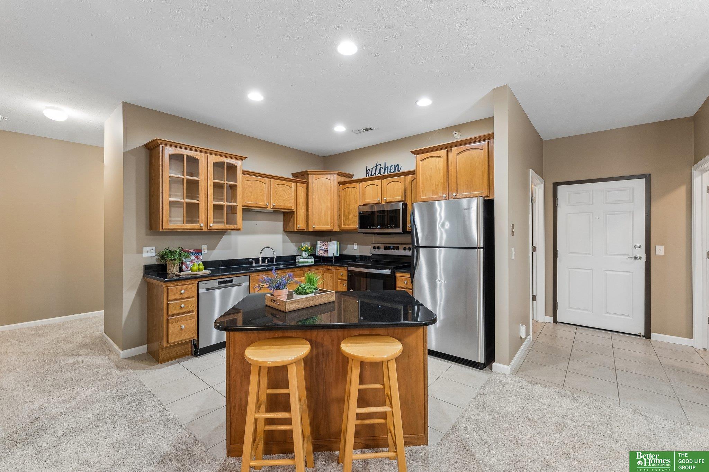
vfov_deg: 81.2
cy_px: 236
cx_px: 354
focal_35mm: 14
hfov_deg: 104.3
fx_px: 276
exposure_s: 1/5
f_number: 6.3
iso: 500
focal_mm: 14
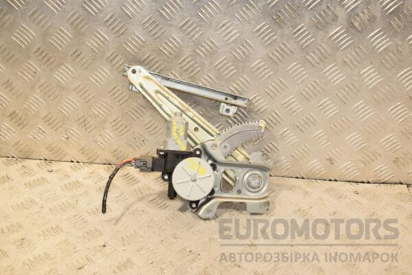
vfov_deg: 29.9
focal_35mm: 45
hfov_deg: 43.6
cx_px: 206
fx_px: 515
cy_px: 138
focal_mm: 30
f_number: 7.1
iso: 800
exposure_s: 1/200
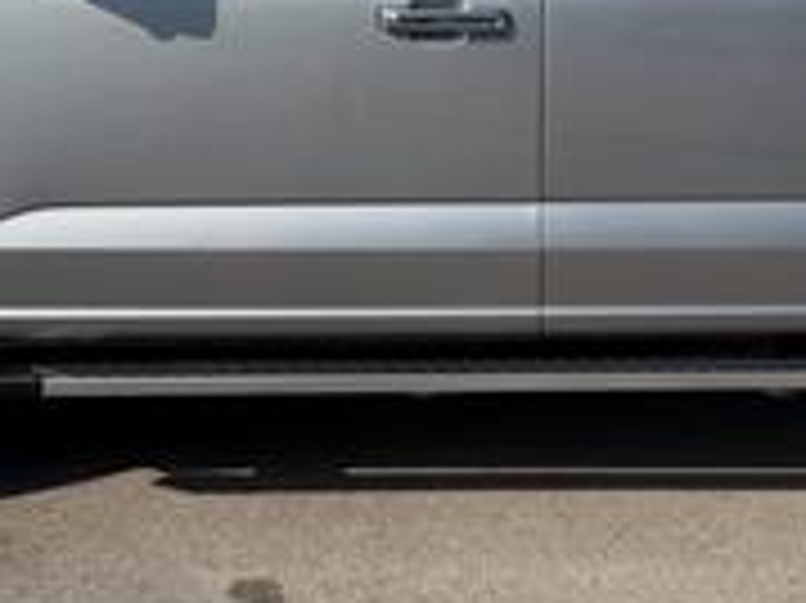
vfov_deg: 17.1
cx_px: 572
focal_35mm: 86
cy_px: 302
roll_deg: -5.2
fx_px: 2001
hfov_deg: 22.6
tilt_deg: -13.7
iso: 100
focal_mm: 6.76
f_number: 1.78
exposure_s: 1/6711
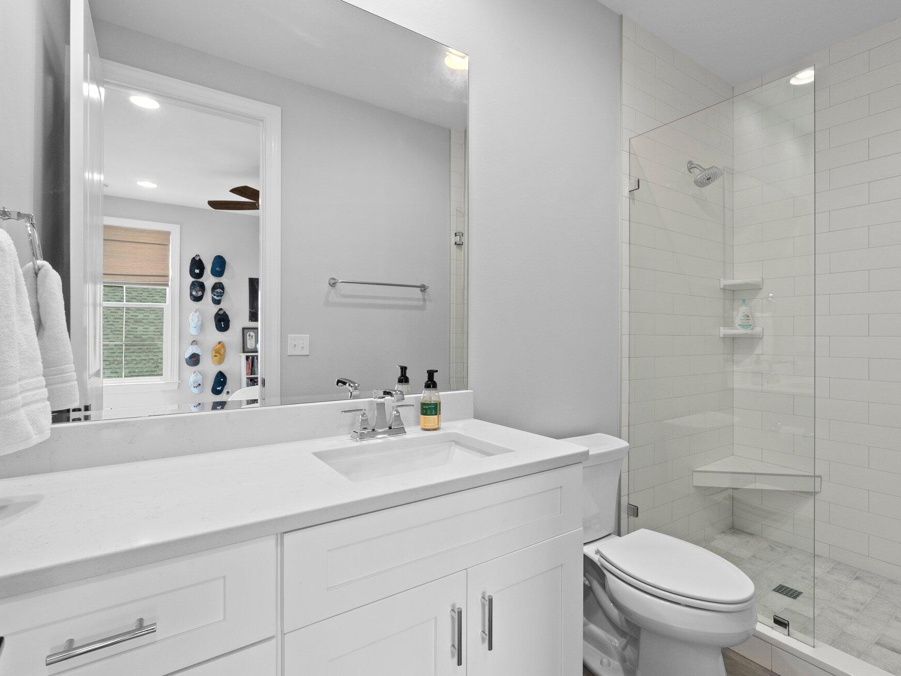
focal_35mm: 17
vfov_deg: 74.7
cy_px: 333
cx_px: 480
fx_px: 443
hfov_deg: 90.9
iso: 400
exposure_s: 1/2.5
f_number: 8
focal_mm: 10
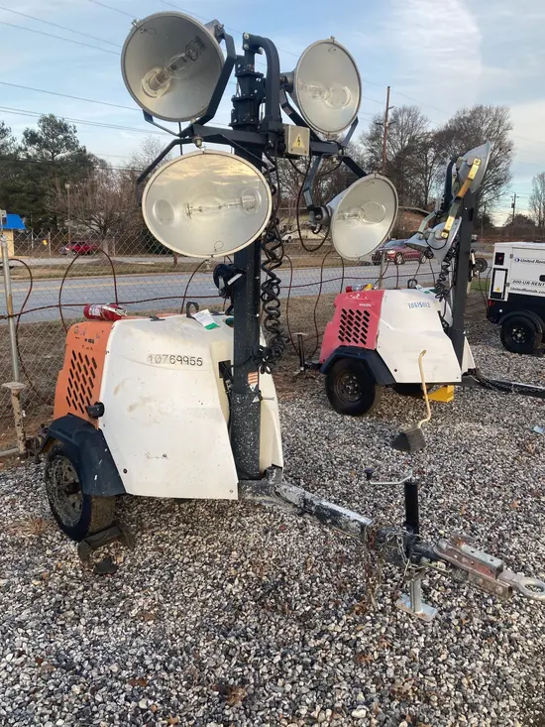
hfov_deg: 49.8
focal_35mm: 28
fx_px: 588
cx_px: 272
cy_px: 364
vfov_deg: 63.4
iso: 20
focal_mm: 3.99
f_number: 1.8
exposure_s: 1/267
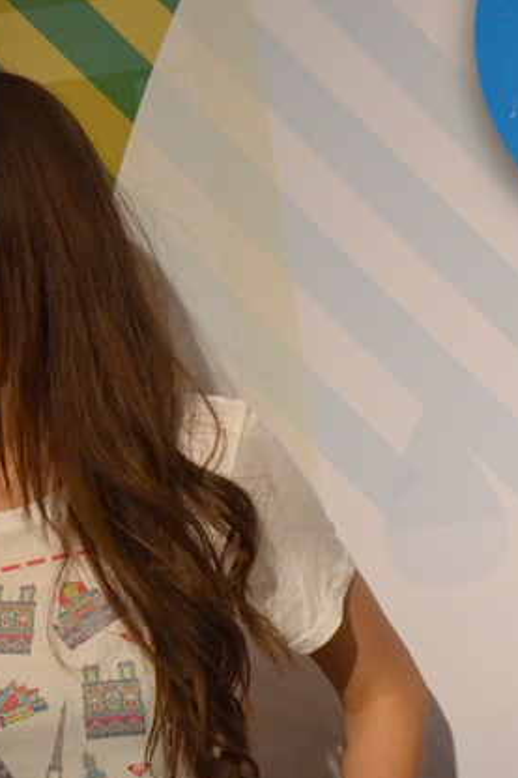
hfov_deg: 10.2
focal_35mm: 134
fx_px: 2894
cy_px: 485
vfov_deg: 15.3
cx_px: 39
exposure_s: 1/250
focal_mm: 45
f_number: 4.8
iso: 3200
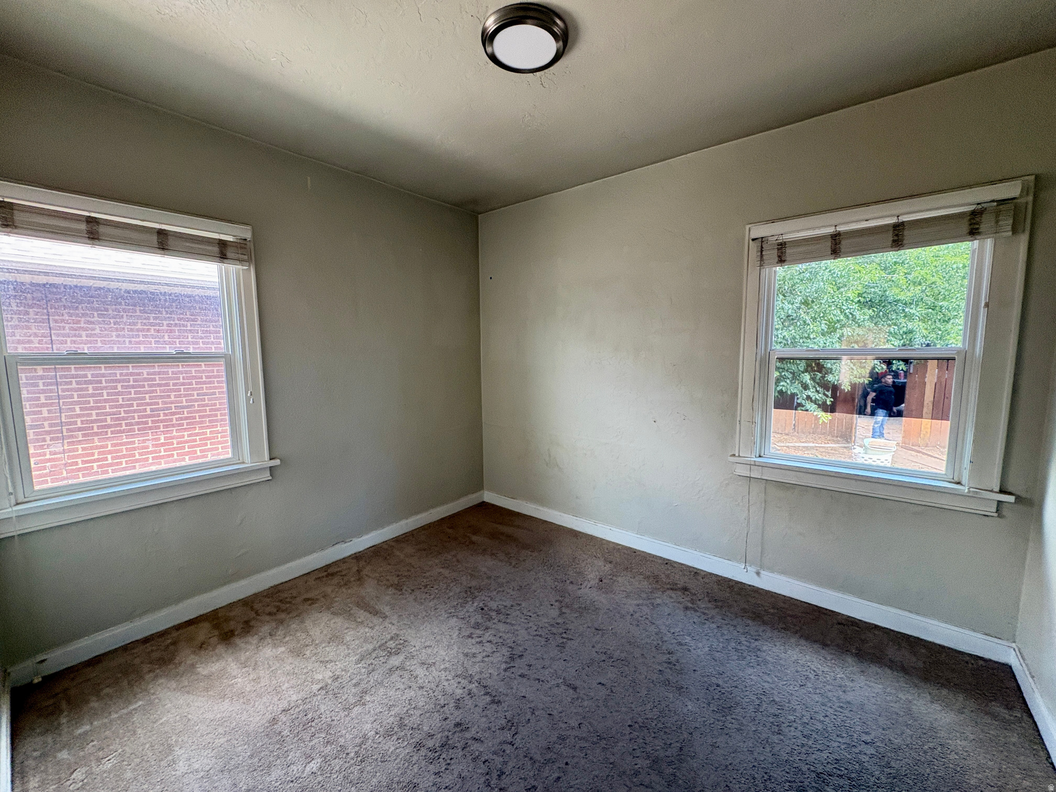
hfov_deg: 102.1
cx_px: 528
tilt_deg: -6.3
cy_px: 396
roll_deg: +1.1
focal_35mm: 14
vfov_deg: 85.7
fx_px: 427
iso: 320
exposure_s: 1/60
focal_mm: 2.22
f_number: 2.2
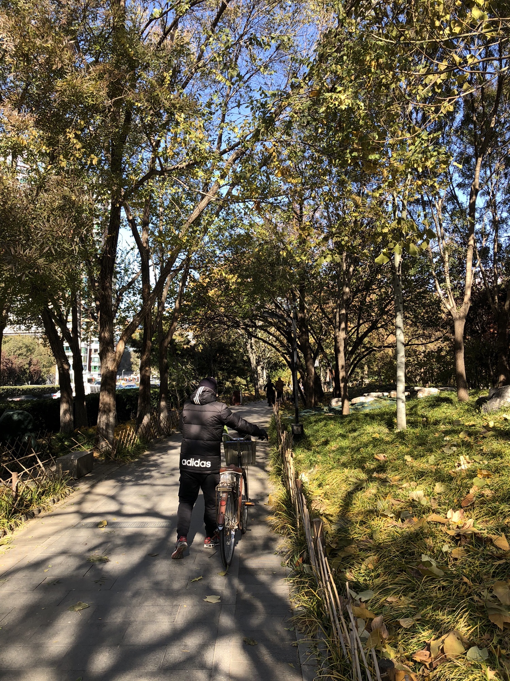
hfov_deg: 49.7
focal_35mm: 28
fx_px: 550
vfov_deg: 63.4
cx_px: 255
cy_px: 340
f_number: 1.8
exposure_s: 1/448
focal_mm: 4
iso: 20
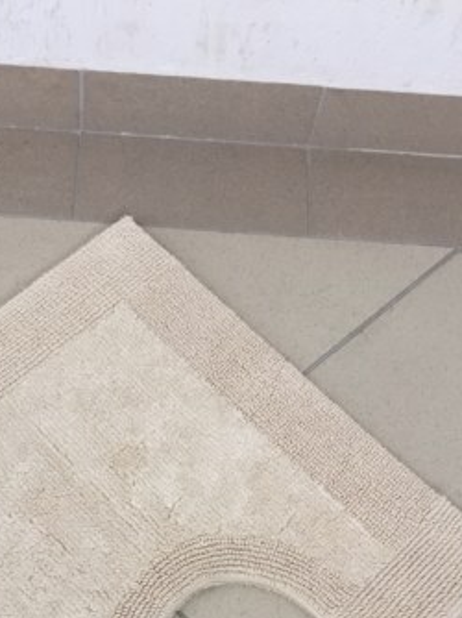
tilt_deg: -66.8
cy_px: 541
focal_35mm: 51
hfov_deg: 28.1
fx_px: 909
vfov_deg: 35.6
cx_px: 115
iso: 40
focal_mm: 4.15
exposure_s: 1/33
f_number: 2.2
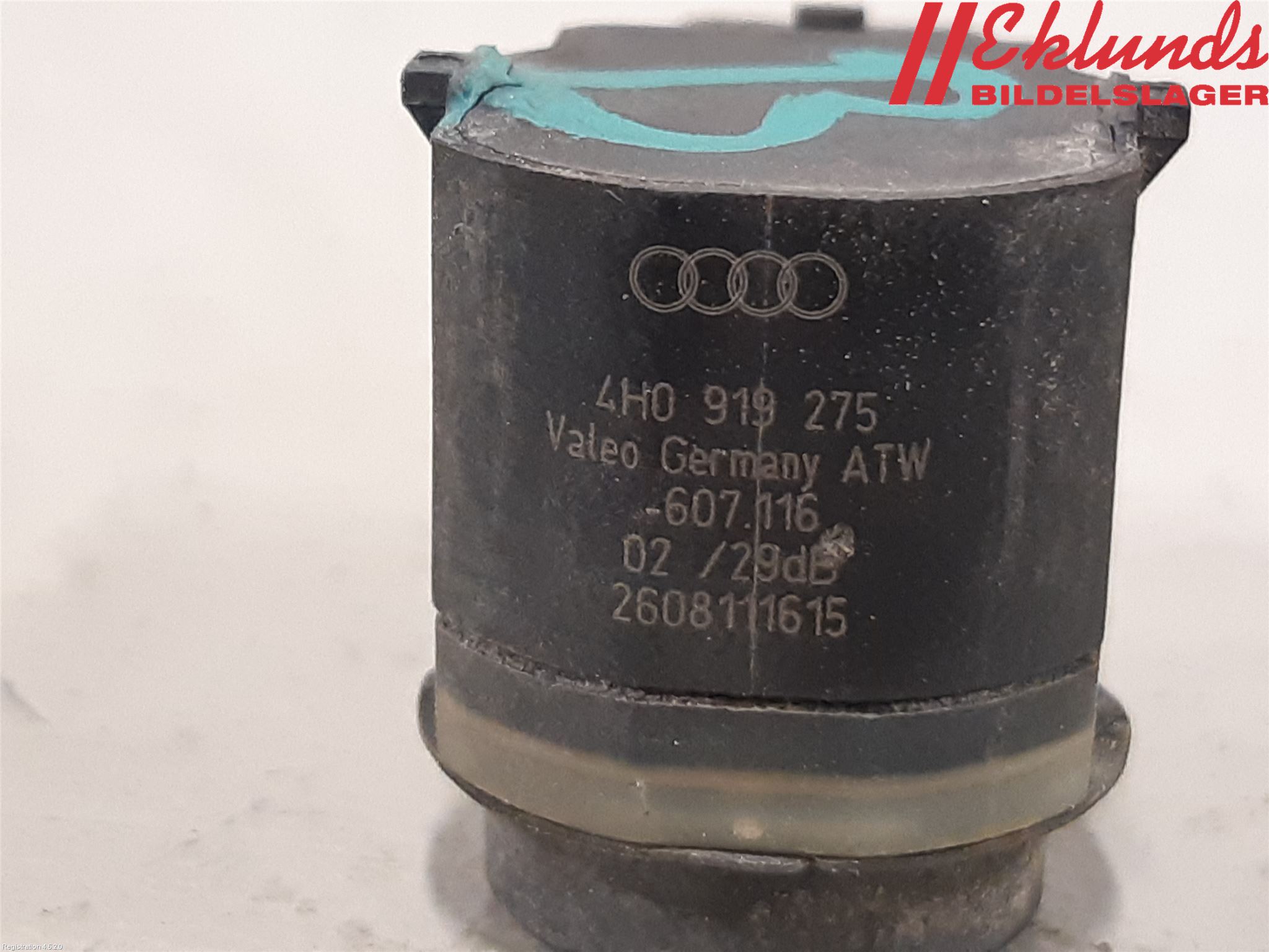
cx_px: 634
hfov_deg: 67.3
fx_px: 953
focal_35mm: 26
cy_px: 476
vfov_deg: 53.1
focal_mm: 3.93
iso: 250
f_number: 1.7
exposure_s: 1/33
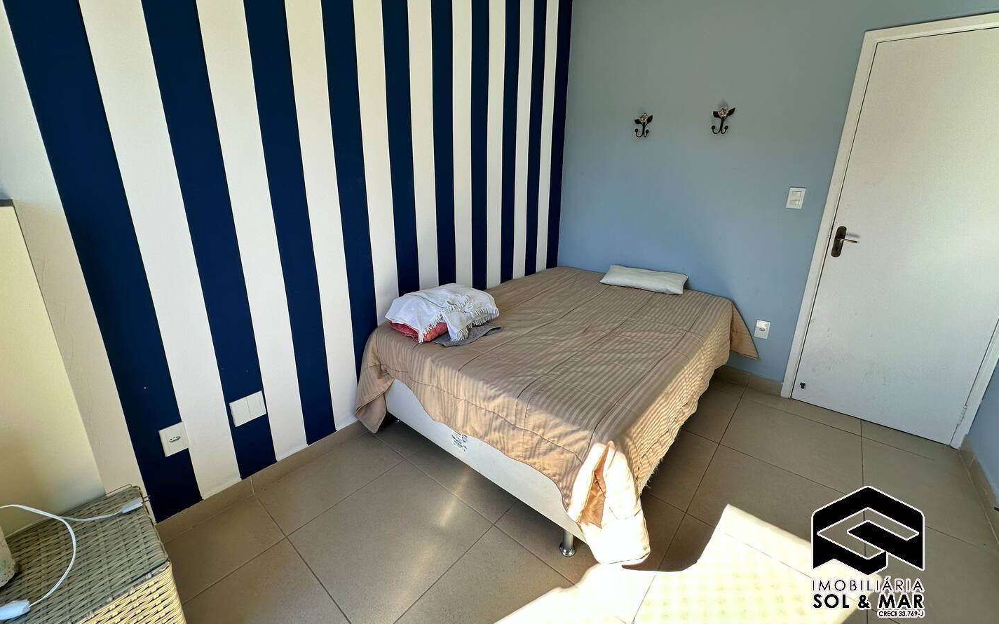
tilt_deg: -16.3
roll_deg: -0.8
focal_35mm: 15
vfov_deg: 74.6
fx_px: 408
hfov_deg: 101.5
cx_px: 496
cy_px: 282
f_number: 2.2
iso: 40
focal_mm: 2.22
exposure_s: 1/141
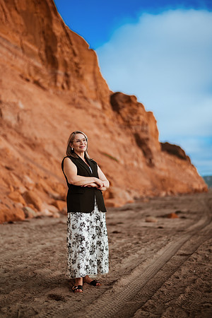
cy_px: 159
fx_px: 512
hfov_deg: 23.4
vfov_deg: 34.5
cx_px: 106
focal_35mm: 58
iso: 100
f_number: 1.4
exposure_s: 1/3200
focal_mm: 58
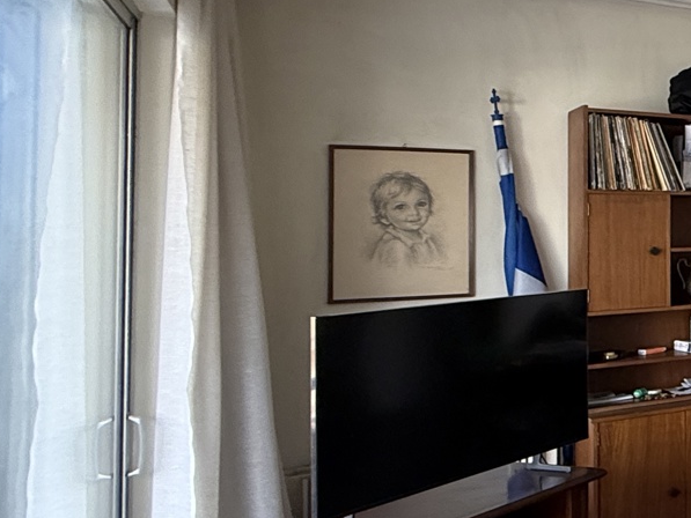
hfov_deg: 27.0
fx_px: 898
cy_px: 206
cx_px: 1075
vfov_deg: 32.1
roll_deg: +0.7
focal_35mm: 45
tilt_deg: +0.5
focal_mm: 2.22
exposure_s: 1/99
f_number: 2.2
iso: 160
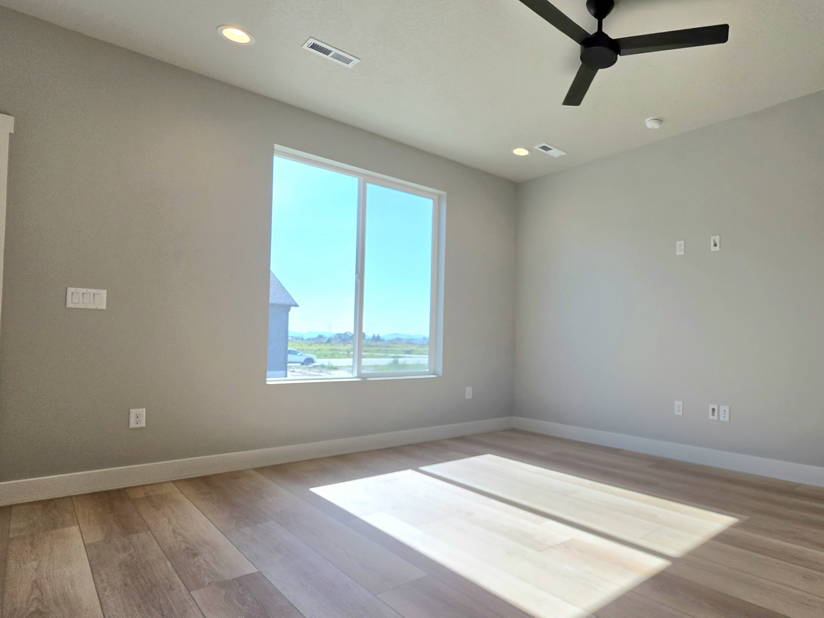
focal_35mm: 19
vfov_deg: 68.5
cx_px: 579
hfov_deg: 80.5
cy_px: 339
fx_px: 452
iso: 32
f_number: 1.9
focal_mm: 2.2
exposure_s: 1/476
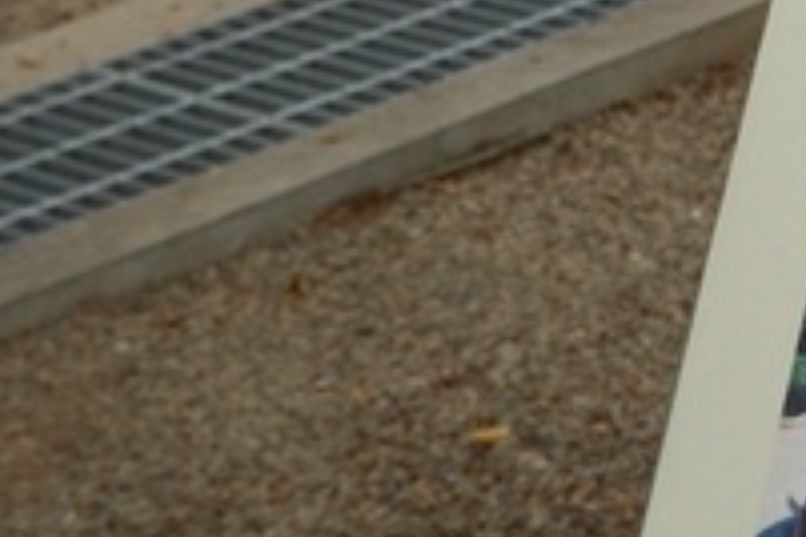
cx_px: 1857
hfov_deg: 7.3
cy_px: -383
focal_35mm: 268
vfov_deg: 5.1
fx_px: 5990
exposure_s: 1/250
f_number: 6.3
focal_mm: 35
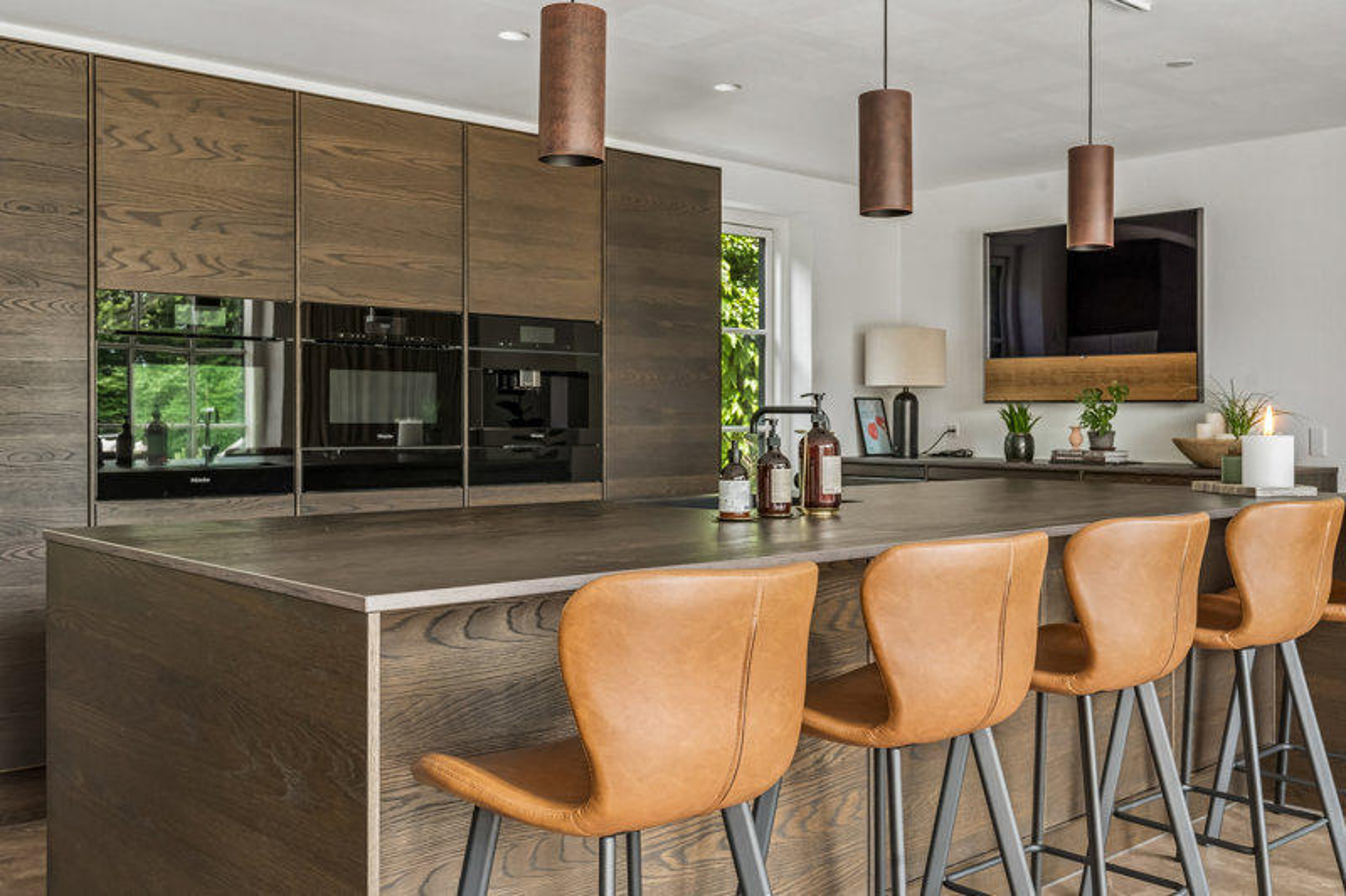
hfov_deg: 56.5
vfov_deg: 39.4
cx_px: 673
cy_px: 448
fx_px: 1252
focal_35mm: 34
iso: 200
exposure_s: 1/6
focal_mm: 33.5
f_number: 9
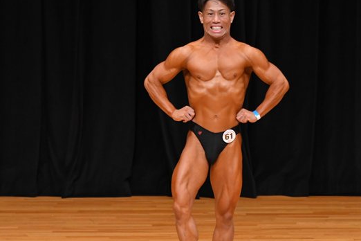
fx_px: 4241
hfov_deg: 4.9
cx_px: 196
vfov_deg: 3.3
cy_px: 127
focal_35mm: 423
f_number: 5.6
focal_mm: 190
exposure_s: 1/400
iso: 3200
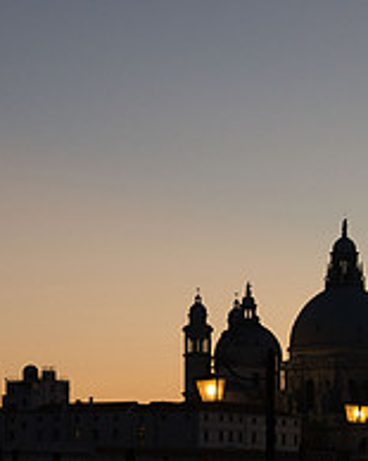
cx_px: 169
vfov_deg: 10.1
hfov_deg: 8.1
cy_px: 365
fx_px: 2602
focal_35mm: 191
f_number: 4.8
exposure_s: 1/320
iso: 1600
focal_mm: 68
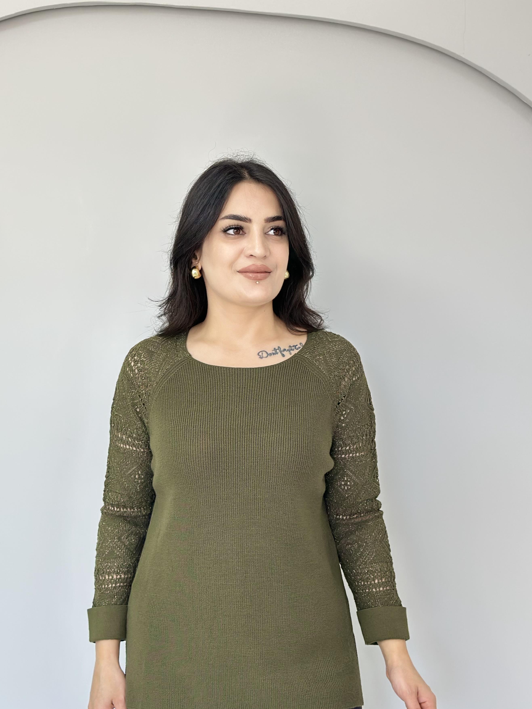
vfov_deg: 34.9
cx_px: 247
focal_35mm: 55
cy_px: 405
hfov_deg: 26.6
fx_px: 1127
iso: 125
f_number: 1.78
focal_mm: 6.86
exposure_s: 1/100
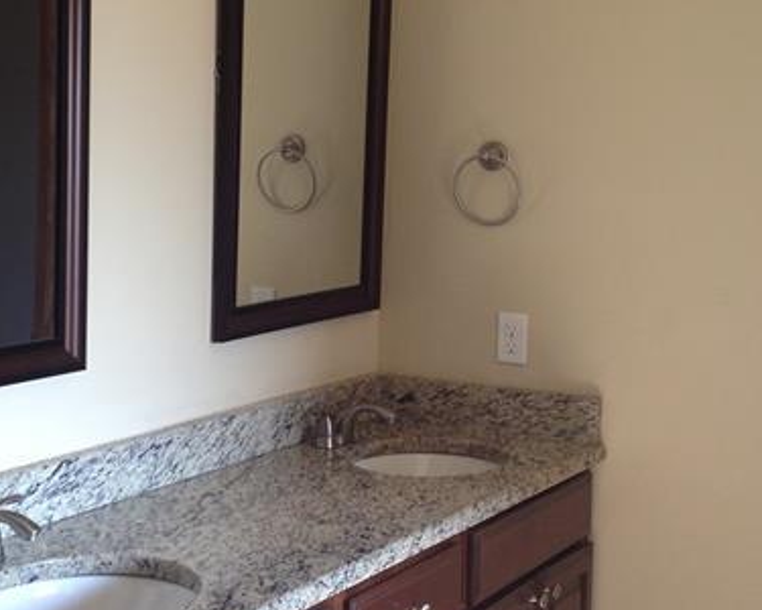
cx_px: 258
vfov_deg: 21.8
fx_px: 1579
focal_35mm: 70
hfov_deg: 27.0
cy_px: 274
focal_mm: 4.28
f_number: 2.4
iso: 50
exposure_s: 1/60
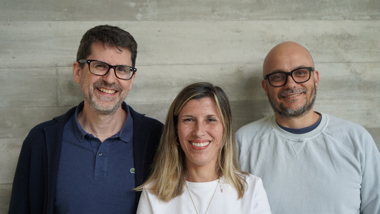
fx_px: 423
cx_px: 190
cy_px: 127
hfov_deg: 48.4
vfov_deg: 28.3
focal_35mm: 42
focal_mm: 40
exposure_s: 1/160
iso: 320
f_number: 4
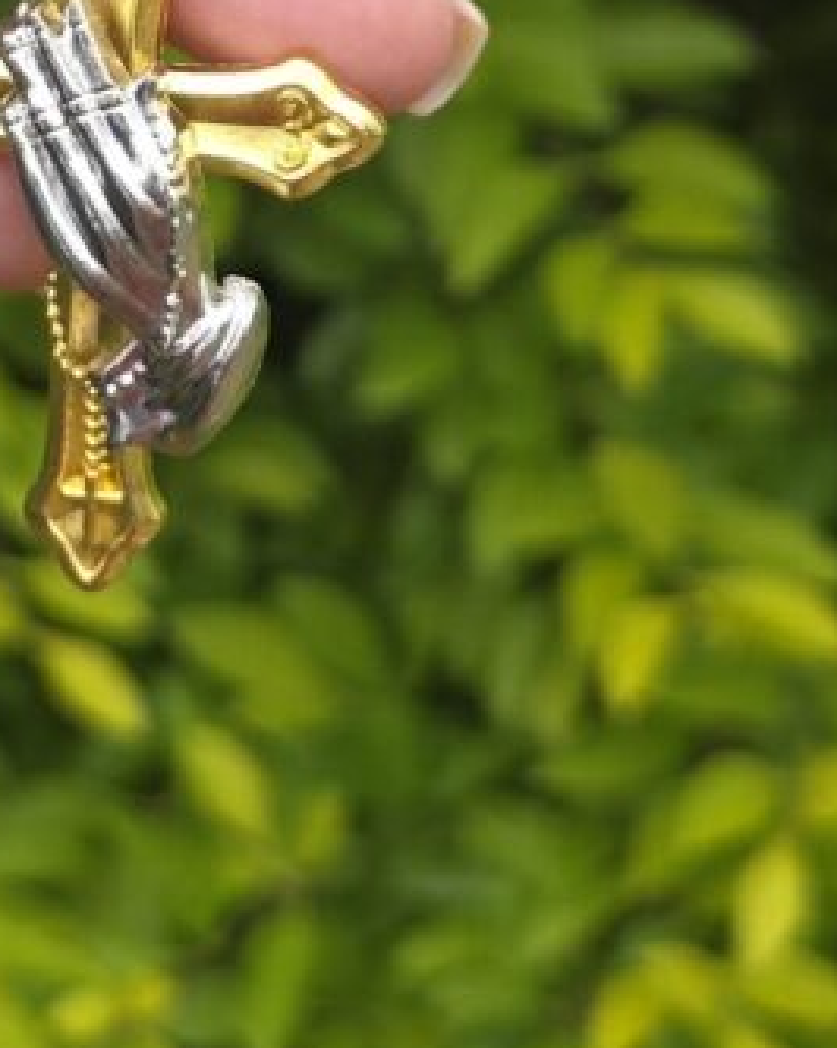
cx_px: 72
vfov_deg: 20.9
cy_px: 121
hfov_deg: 16.8
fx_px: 2789
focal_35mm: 90
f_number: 1.8
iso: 40
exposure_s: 1/180
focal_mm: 5.4
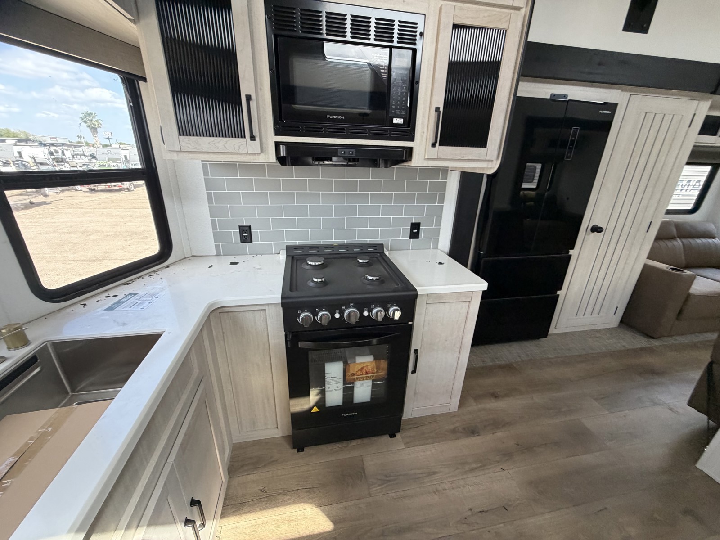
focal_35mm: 14
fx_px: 291
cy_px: 270
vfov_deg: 85.7
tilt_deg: -21.3
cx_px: 360
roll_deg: -2.5
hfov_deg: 102.1
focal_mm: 2.22
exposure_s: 1/121
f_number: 2.2
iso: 320
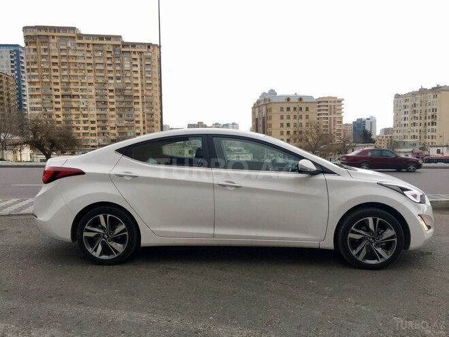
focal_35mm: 29
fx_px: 376
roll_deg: +1.6
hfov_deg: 61.7
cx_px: 224
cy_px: 168
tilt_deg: -4.2
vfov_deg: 48.2
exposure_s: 1/100
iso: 40
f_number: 2.2
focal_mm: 4.15
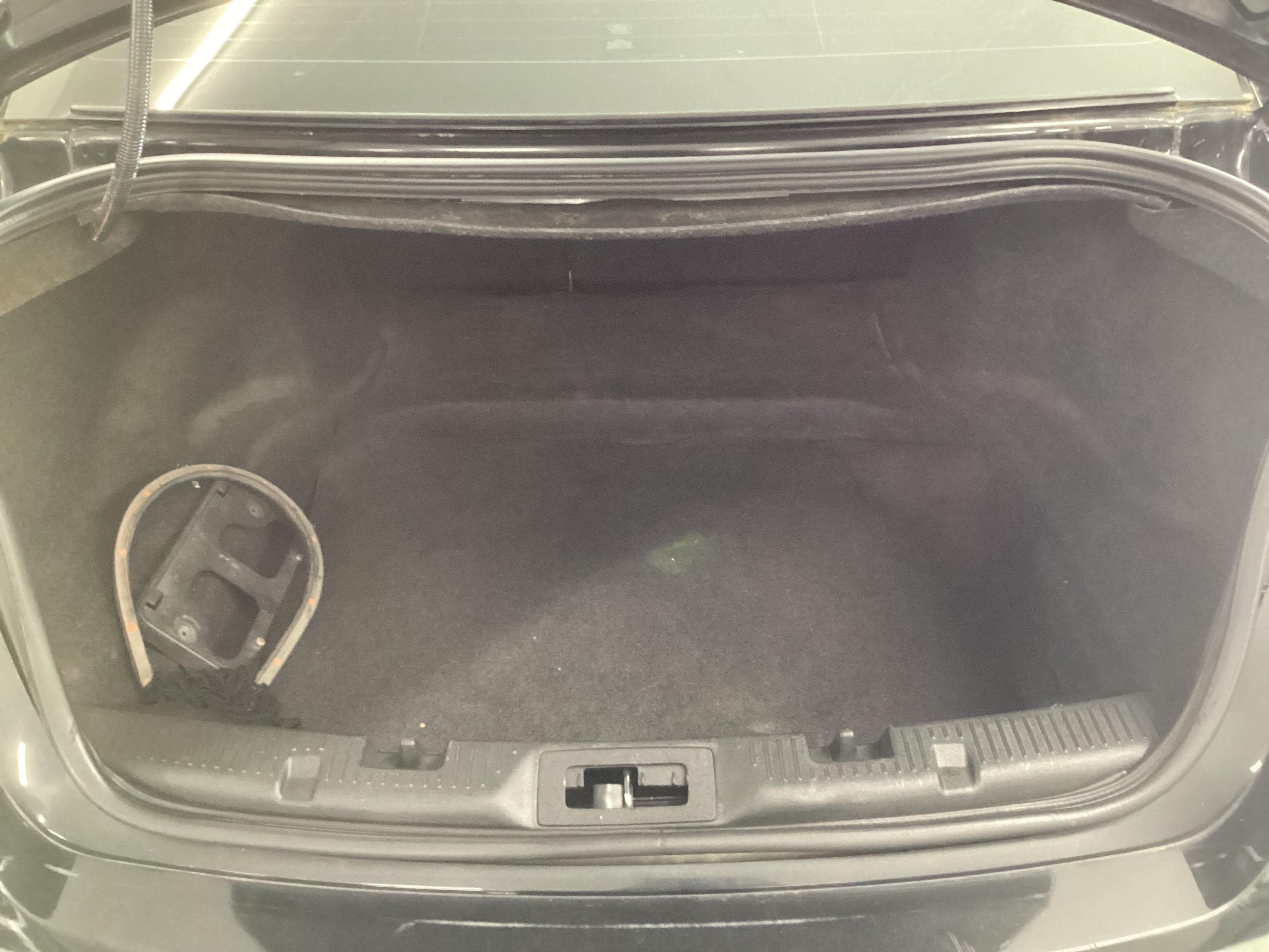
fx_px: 1136
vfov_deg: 45.4
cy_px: 476
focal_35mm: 31
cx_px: 634
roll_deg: +0.5
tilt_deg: -36.5
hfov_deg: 58.4
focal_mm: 3.3
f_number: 2.4
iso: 500
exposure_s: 1/25
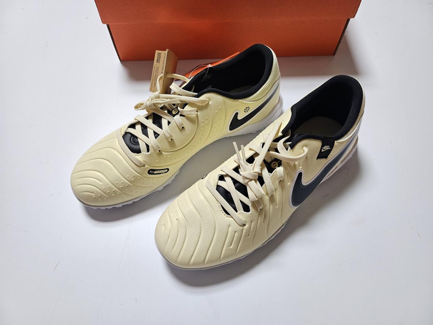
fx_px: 300
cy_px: 162
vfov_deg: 56.8
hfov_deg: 71.6
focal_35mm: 24
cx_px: 216
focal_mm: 5
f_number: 1.8
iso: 160
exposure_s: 1/120
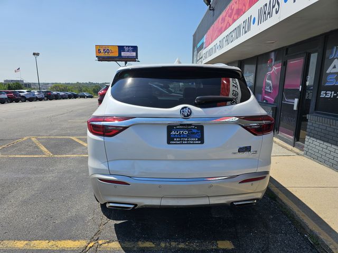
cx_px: 169
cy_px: 126
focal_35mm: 23
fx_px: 225
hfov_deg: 73.9
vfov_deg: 58.9
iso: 12
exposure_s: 1/1167
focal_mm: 6.3
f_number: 1.7
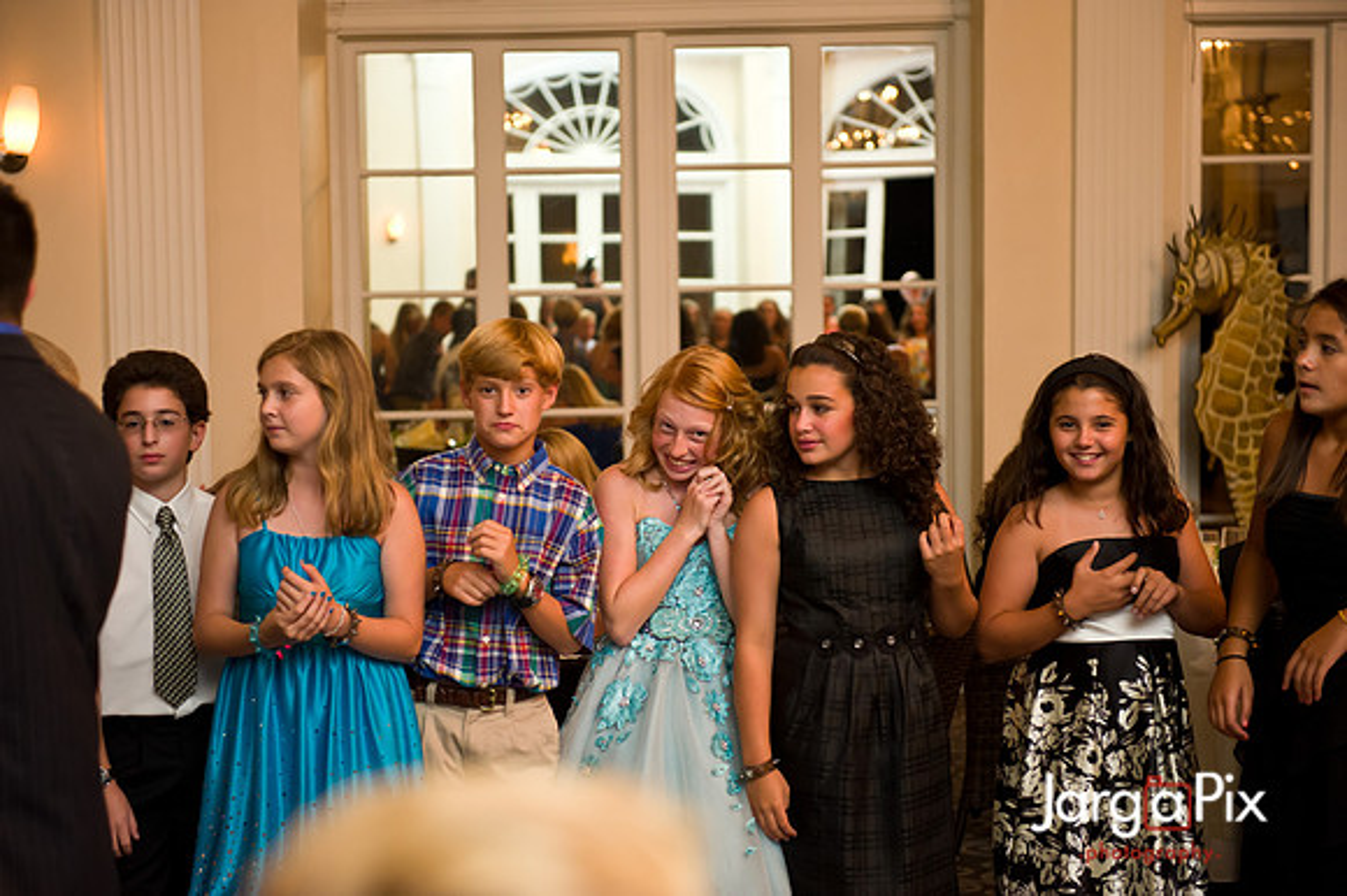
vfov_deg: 19.4
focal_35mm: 70
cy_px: 448
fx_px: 2618
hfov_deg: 28.9
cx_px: 674
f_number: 3.2
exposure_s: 1/125
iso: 1600
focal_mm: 70
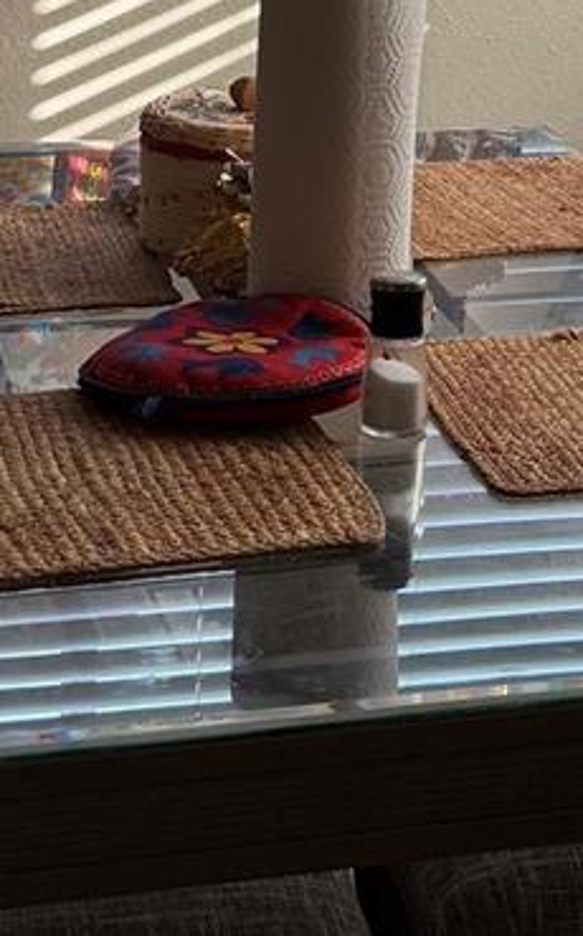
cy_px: -249
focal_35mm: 106
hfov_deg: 12.1
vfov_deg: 18.4
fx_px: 2700
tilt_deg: +0.5
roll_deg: -2.2
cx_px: 629
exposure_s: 1/181
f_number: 1.78
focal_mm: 6.76
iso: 160
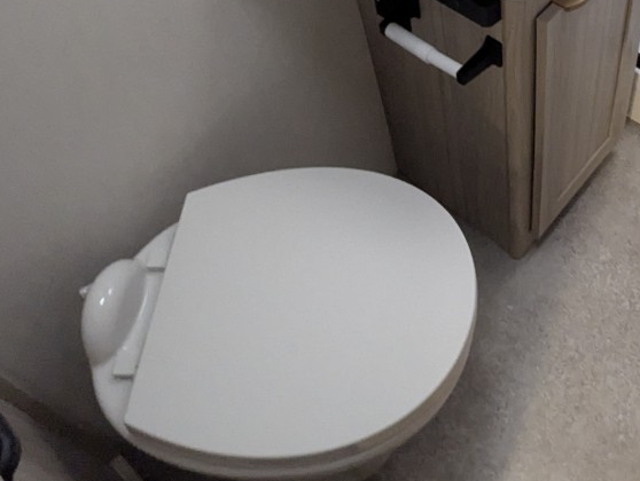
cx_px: 516
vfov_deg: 33.8
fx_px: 740
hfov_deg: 44.4
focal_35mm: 40
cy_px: 37
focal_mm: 2.35
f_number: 2.2
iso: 1236
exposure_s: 1/24
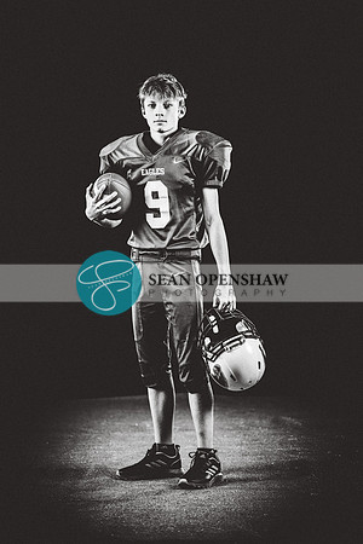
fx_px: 1528
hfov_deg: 13.6
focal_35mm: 101
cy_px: 272
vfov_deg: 20.2
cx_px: 182
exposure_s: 1/125
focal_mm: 101
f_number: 2.8
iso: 200
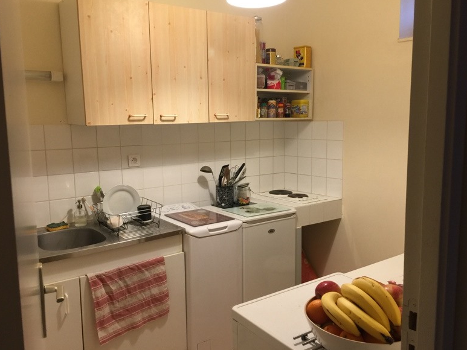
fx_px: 405
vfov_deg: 46.8
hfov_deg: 60.0
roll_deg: +0.0
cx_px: 234
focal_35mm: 30
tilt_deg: -7.1
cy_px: 174
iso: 64
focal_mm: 4.15
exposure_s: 1/17
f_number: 2.2
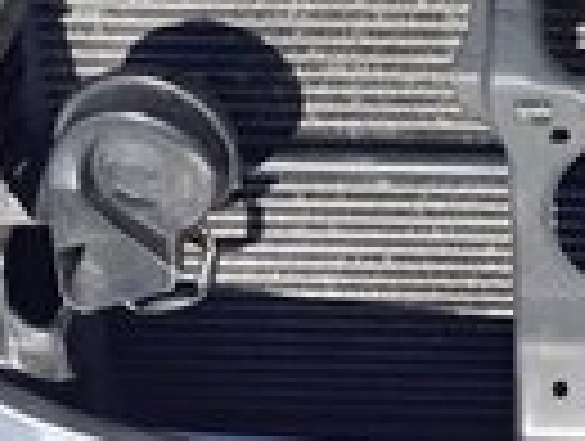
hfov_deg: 14.0
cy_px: -457
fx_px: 2320
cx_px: 702
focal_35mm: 137
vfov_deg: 10.0
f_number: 1.7
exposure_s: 1/604
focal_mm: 3.71
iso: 40
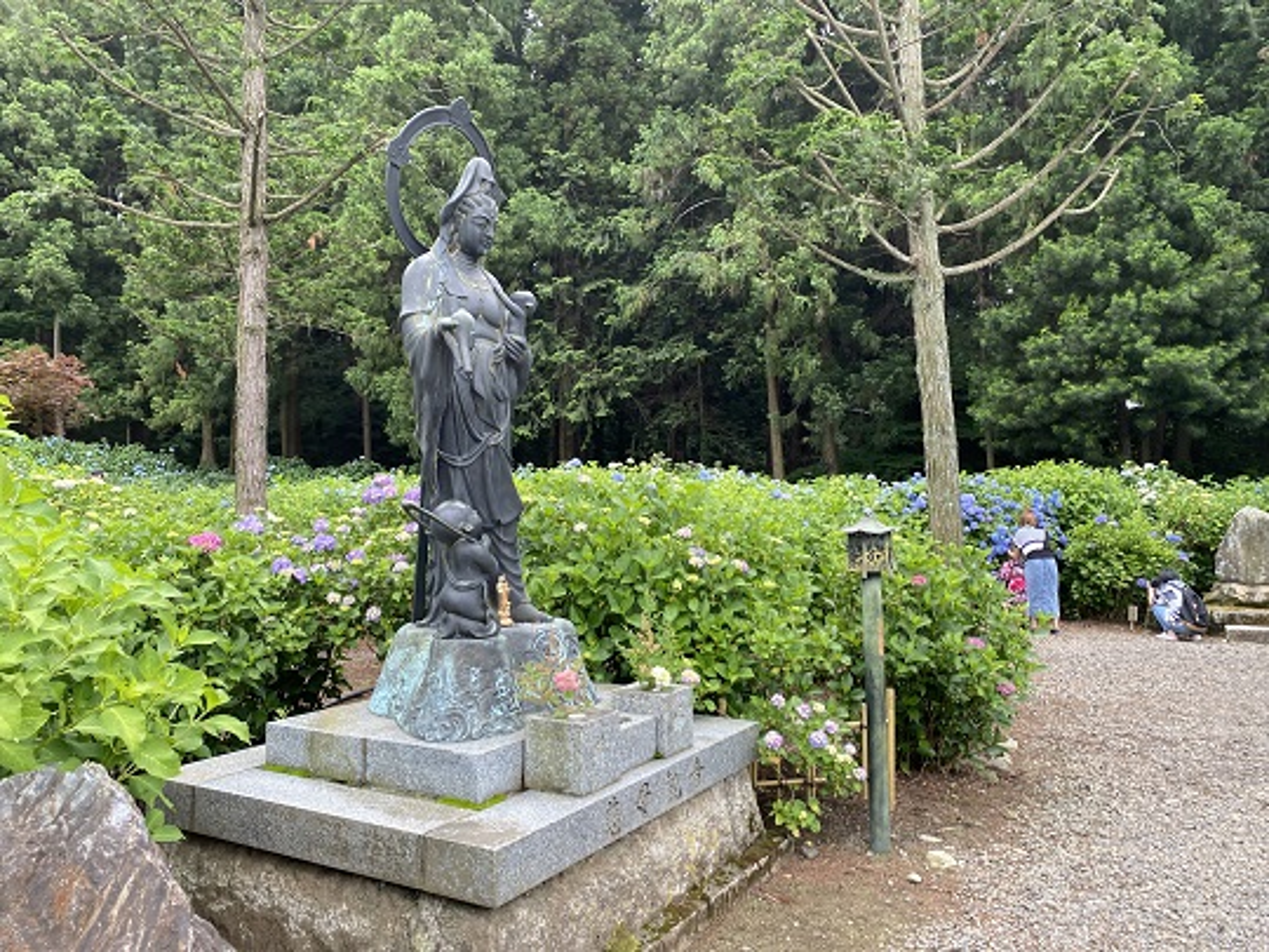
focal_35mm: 26
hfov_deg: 67.3
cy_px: 476
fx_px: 953
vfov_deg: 53.1
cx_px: 634
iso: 32
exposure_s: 1/229
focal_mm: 4.25
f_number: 1.8
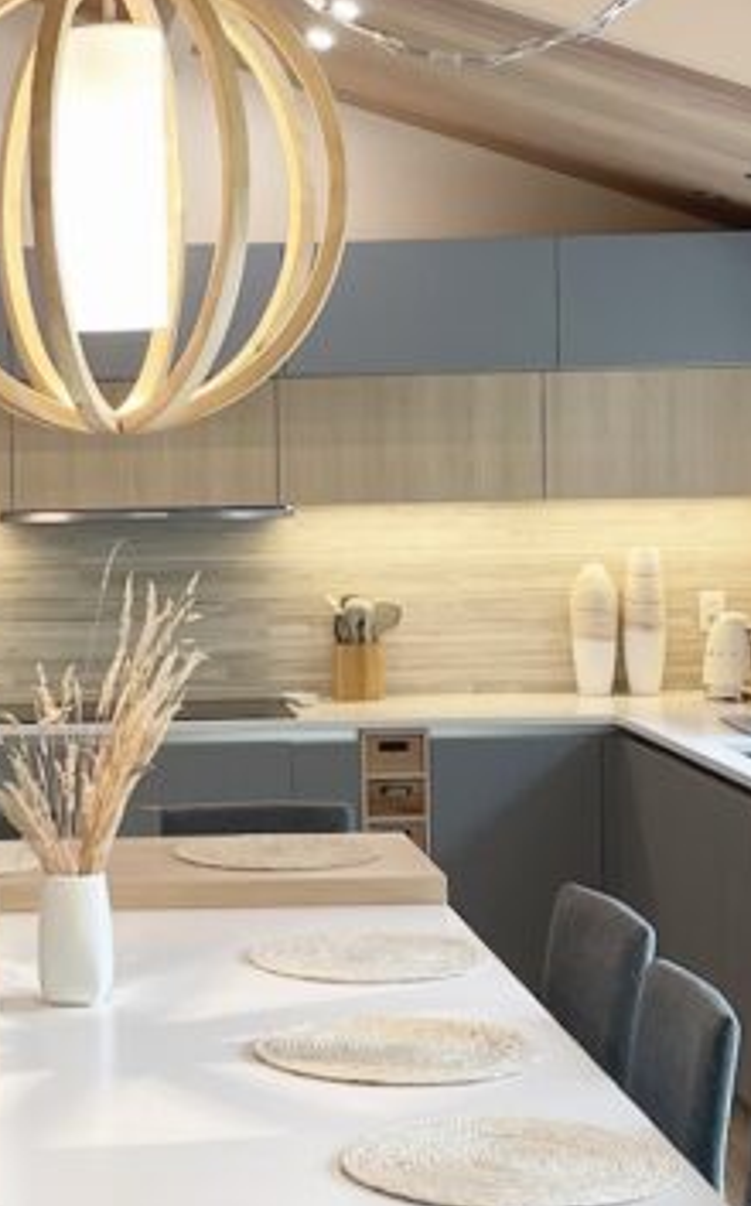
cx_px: 58
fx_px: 2625
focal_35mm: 80
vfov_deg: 25.8
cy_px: 516
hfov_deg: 16.1
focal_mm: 4.2
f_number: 1.6
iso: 100
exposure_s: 1/120
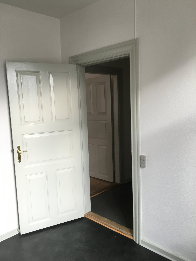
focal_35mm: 29
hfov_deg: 48.2
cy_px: 130
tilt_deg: -5.0
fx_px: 219
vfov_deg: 61.7
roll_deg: +4.2
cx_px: 98
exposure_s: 1/33
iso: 25
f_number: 2.2
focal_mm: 4.15
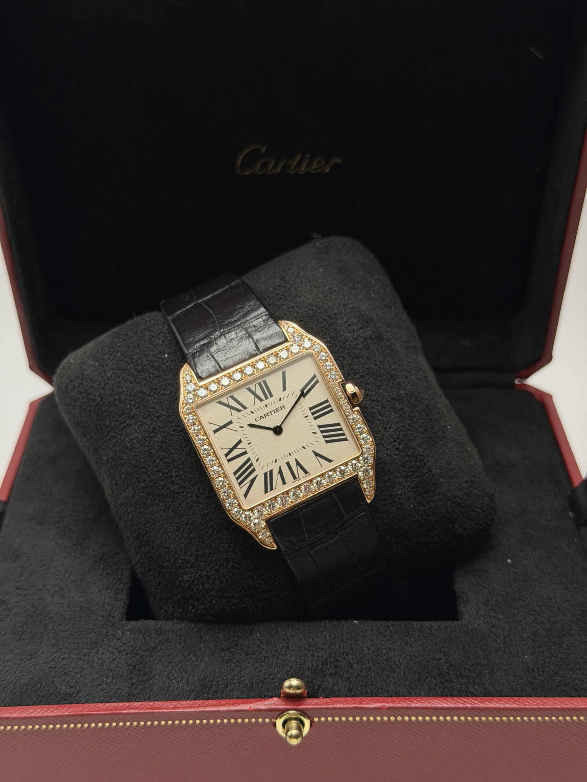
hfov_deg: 30.3
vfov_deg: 39.7
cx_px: 294
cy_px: 391
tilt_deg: -32.4
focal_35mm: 48
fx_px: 1085
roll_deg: +0.8
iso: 80
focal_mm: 6.76
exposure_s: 1/119
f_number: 1.78
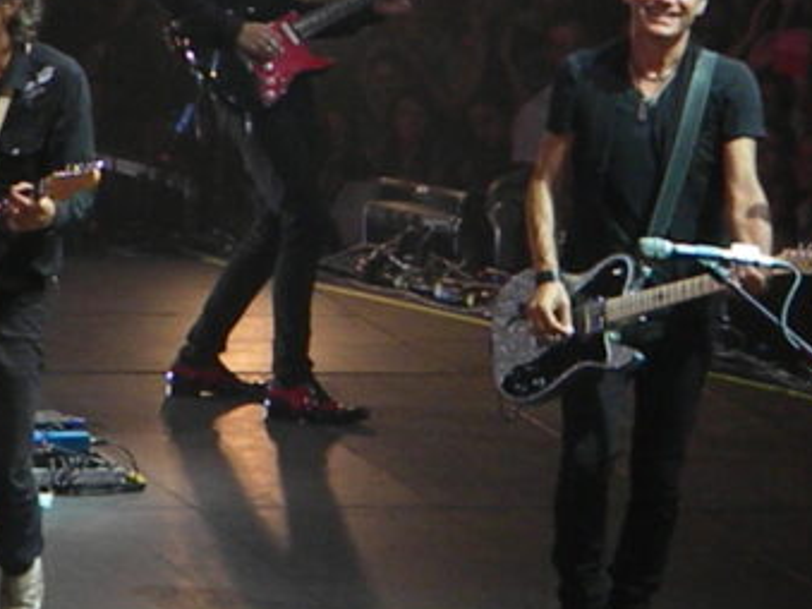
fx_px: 9731
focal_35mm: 415
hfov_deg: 4.8
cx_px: 309
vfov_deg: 3.6
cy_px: 218
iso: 720
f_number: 5.2
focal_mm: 33.1
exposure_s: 1/658
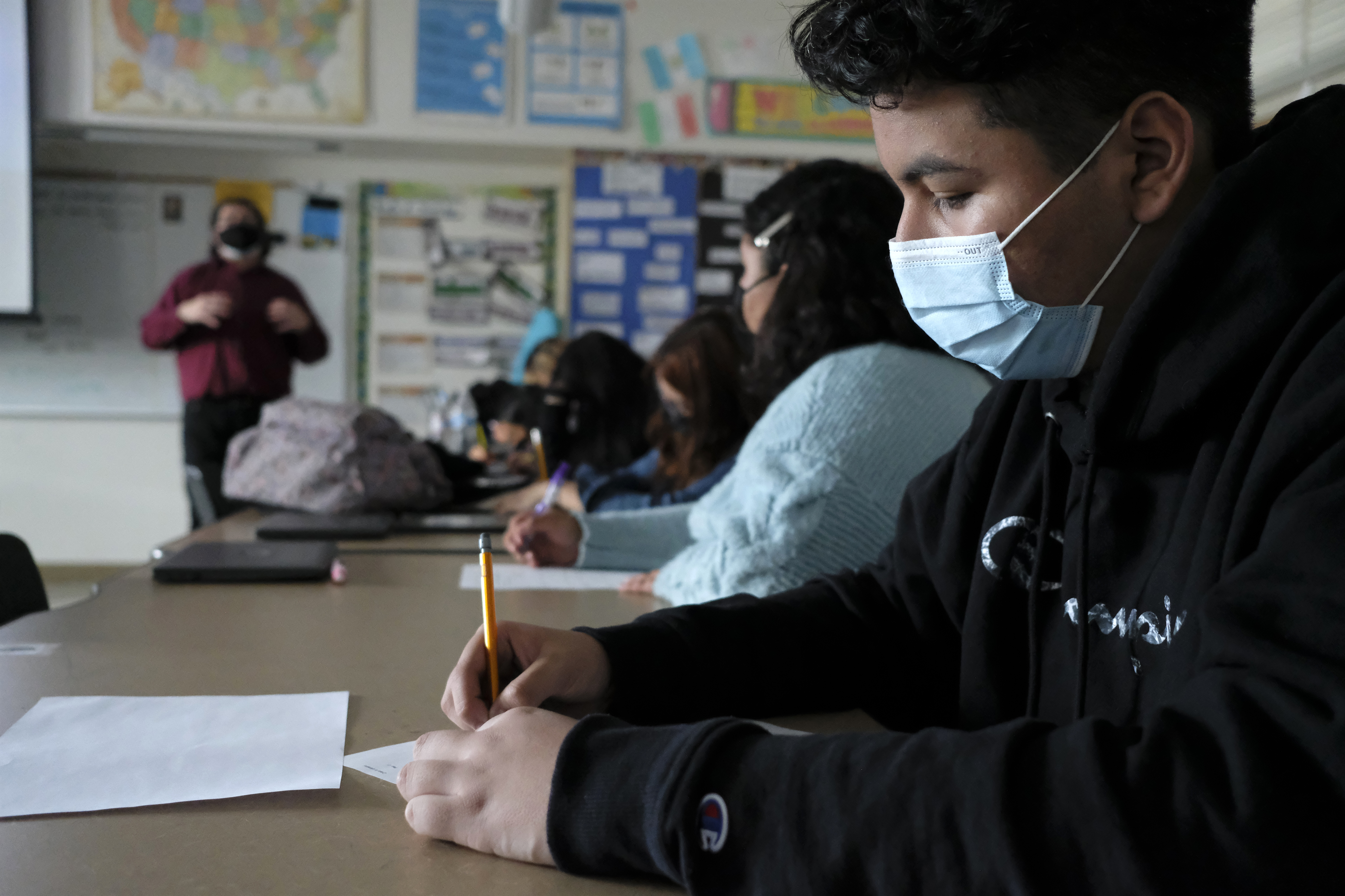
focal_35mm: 35
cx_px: 672
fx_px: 1308
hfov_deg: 54.4
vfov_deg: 37.9
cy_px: 448
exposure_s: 1/125
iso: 8000
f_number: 2.8
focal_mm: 23
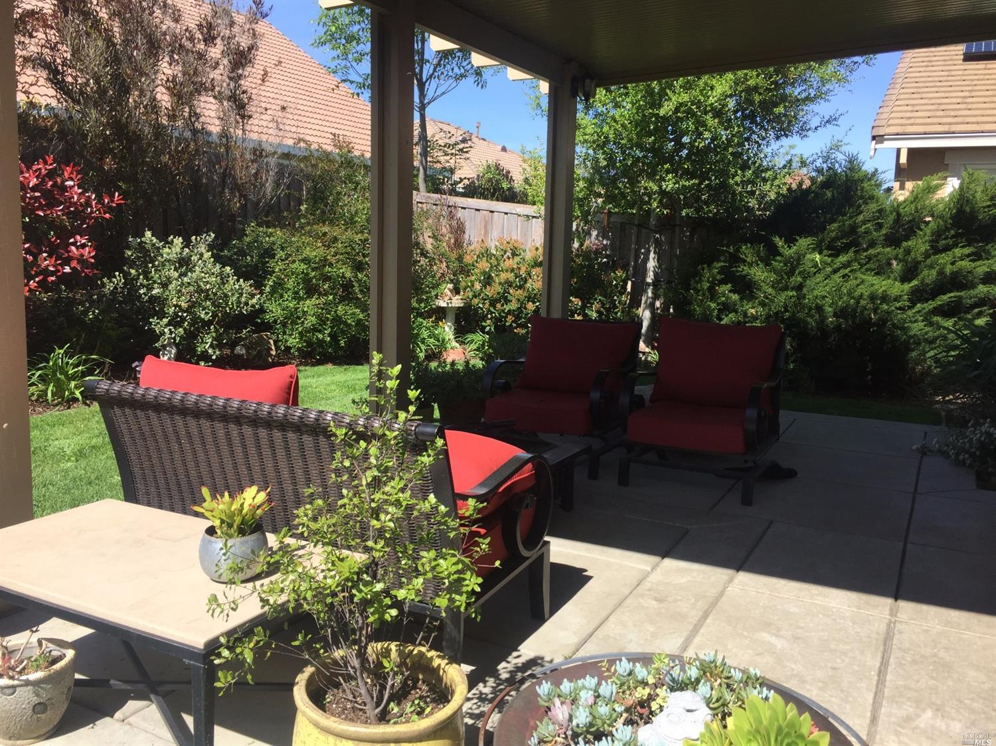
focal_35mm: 29
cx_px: 498
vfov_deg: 48.2
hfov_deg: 61.7
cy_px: 373
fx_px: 834
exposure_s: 1/1099
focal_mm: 4.15
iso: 32
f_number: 2.2
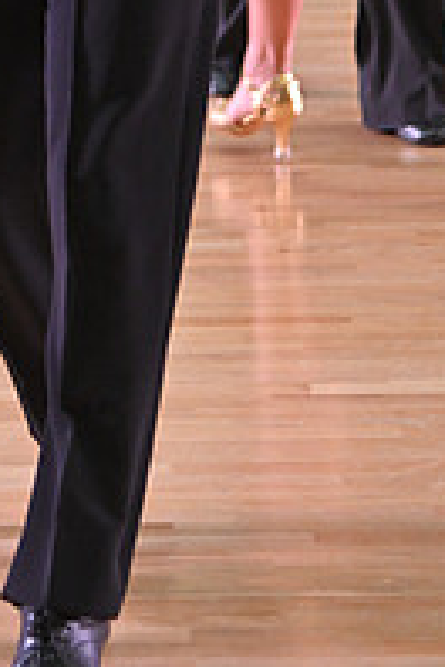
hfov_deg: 4.4
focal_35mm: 308
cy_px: -226
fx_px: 5710
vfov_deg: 6.6
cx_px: -177
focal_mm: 105
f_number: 4
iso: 2500
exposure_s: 1/320
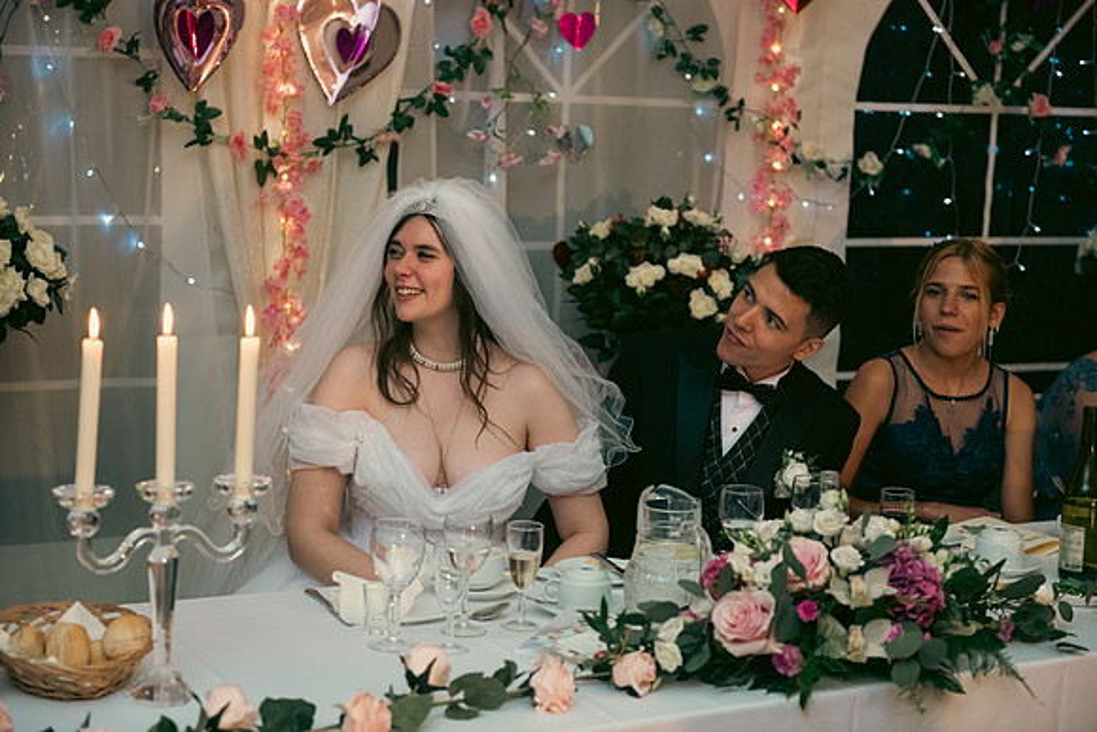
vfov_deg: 19.5
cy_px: 366
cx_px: 548
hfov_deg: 28.8
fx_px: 2133
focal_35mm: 70
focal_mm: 70
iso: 800
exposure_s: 1/160
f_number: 3.5
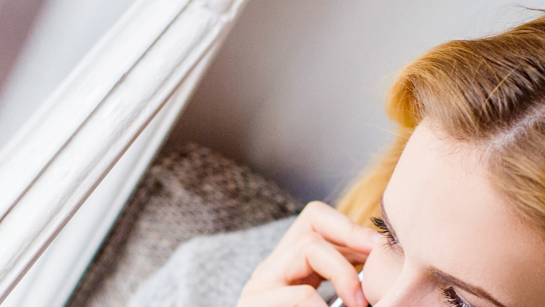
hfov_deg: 16.2
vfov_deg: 9.1
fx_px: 1908
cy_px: 385
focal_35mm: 132
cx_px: 204
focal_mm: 50
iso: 1600
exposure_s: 1/320
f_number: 2.8
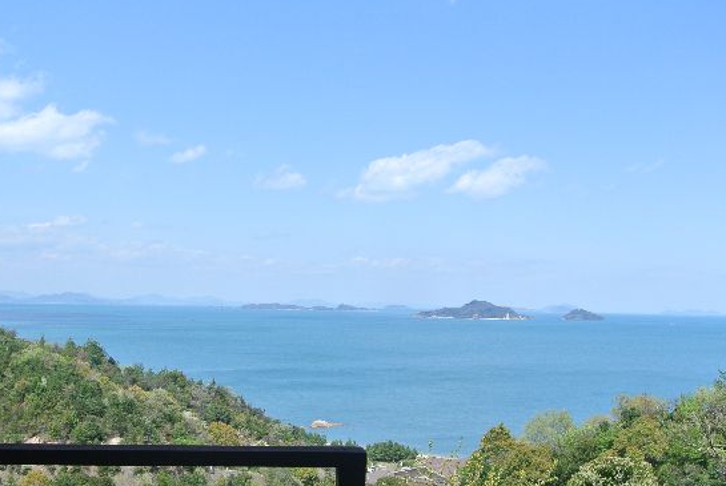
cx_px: 301
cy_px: 338
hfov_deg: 44.3
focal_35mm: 44
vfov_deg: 30.3
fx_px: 889
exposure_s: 1/500
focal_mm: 11.4
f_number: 4.5
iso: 100
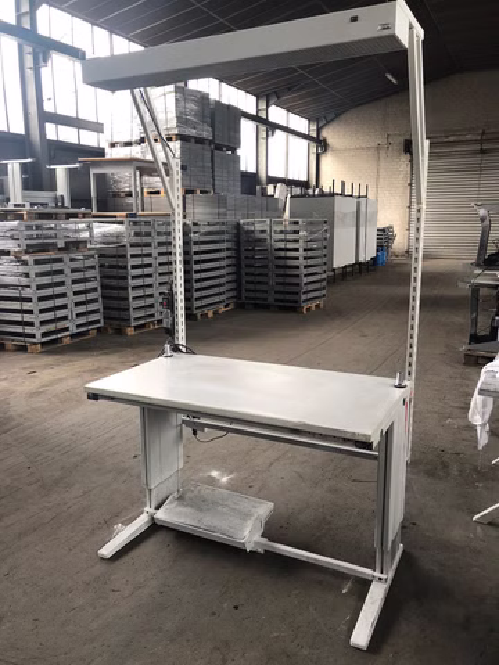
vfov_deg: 63.4
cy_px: 332
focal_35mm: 28
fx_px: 538
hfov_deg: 49.7
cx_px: 250
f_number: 1.8
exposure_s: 1/30
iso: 32
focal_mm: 4
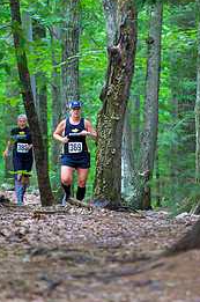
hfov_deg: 4.0
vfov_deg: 6.0
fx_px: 2886
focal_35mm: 345
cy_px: 189
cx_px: 128
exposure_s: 1/250
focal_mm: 200
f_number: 4
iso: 8000
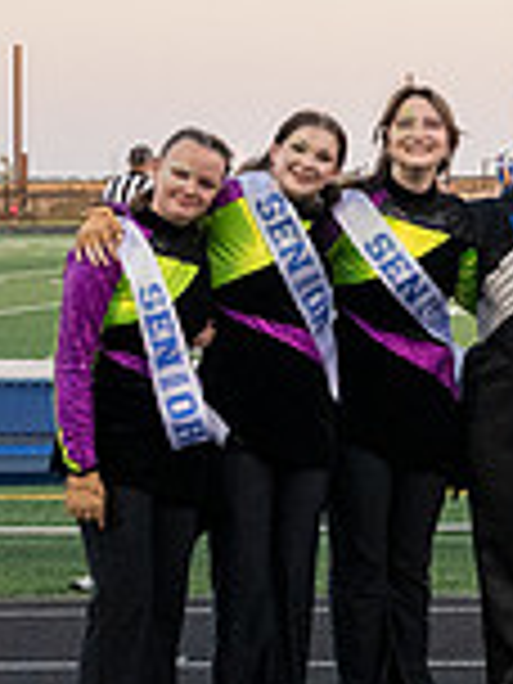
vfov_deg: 15.1
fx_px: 2569
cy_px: 137
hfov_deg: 10.3
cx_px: 1116
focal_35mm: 130
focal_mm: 26
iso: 2500
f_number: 5
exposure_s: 1/1000
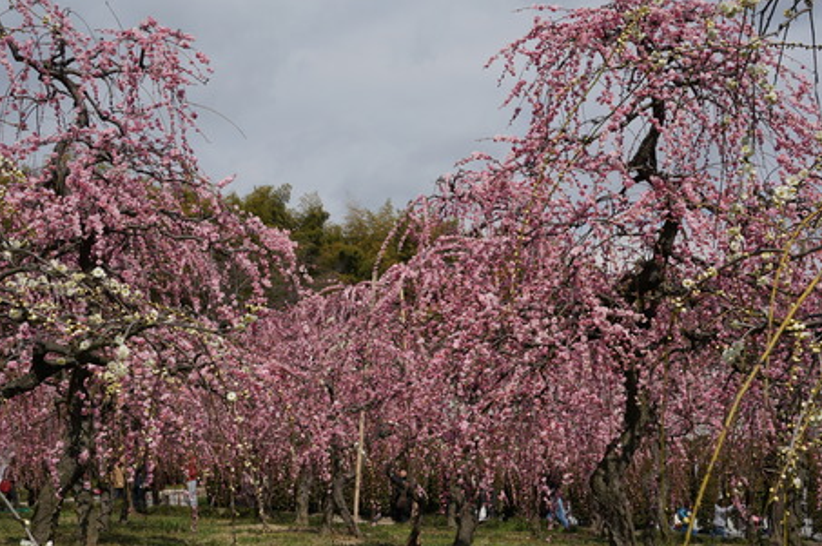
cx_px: 428
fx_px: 1133
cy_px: 255
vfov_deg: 27.1
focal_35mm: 50
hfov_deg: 39.9
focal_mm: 25
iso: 100
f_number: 9
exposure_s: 1/400
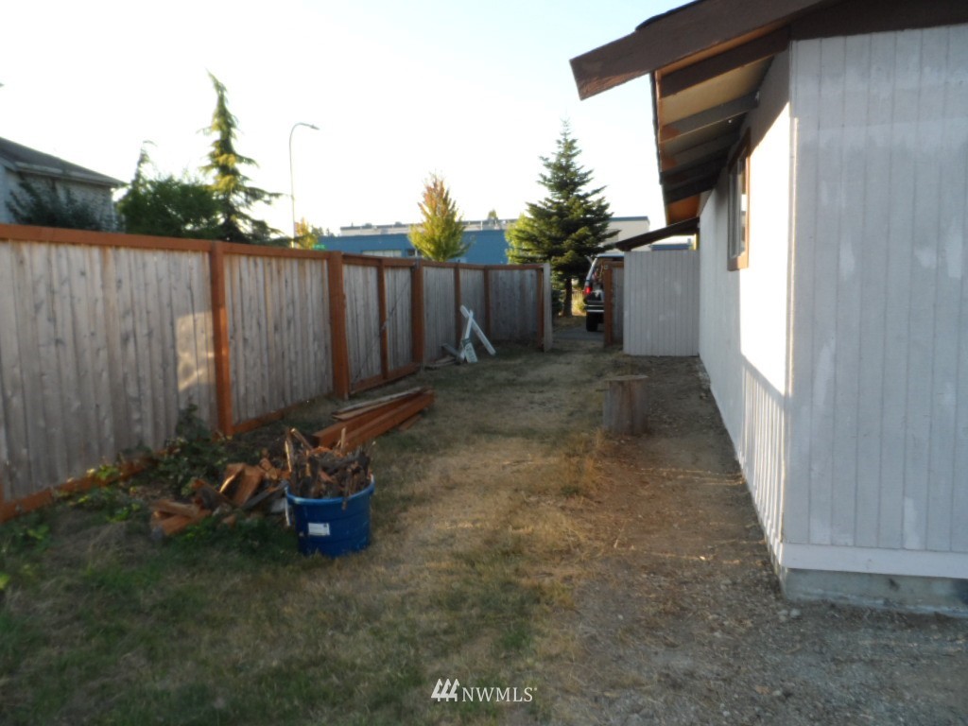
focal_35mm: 24
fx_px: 671
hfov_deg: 71.6
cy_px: 363
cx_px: 484
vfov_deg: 56.8
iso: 120
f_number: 3.2
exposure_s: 1/350
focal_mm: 4
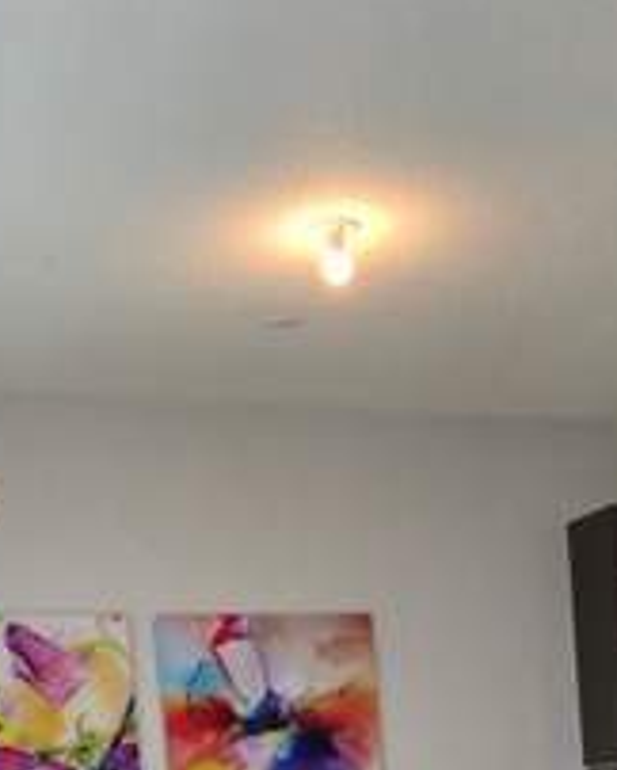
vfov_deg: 24.5
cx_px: 369
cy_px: 896
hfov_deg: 21.6
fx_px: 1618
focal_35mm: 71
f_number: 1.7
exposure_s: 1/120
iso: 160
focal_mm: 6.3
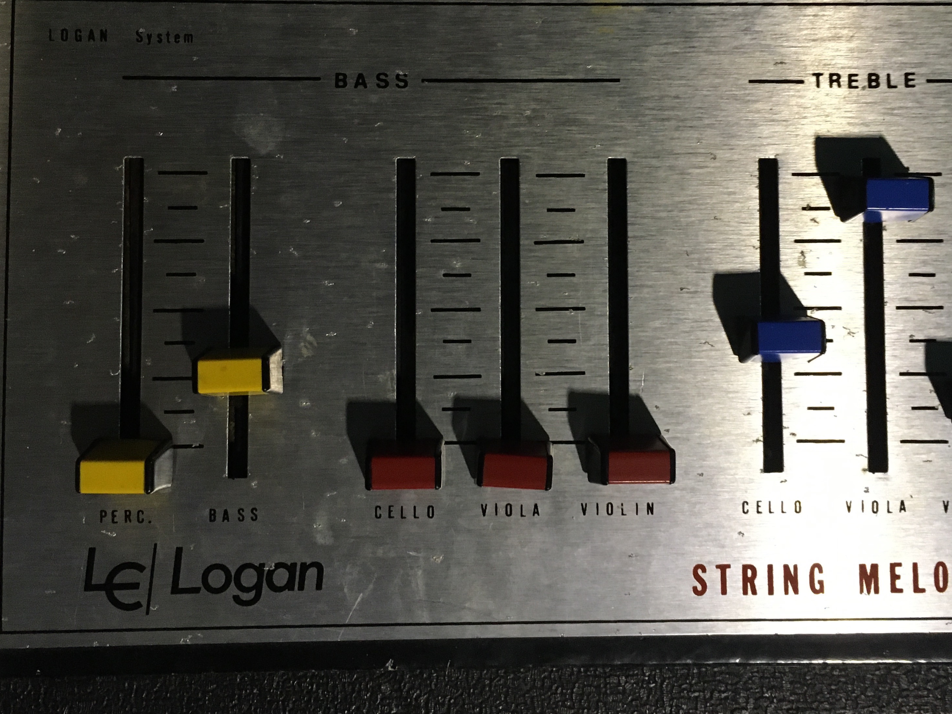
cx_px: 509
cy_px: 244
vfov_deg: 35.6
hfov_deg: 46.8
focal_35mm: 40
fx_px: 1100
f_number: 2.2
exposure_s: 1/25
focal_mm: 4.15
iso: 200
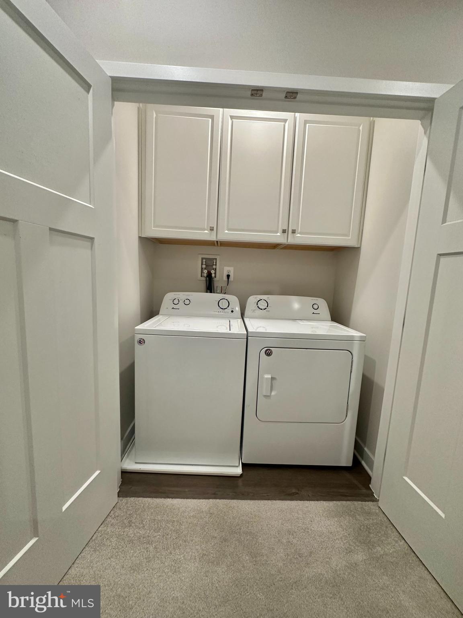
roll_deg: -3.3
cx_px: 232
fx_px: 250
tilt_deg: -5.7
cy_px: 309
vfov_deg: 102.1
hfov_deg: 85.7
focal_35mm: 14
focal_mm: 2.22
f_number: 2.2
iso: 250
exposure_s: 1/120
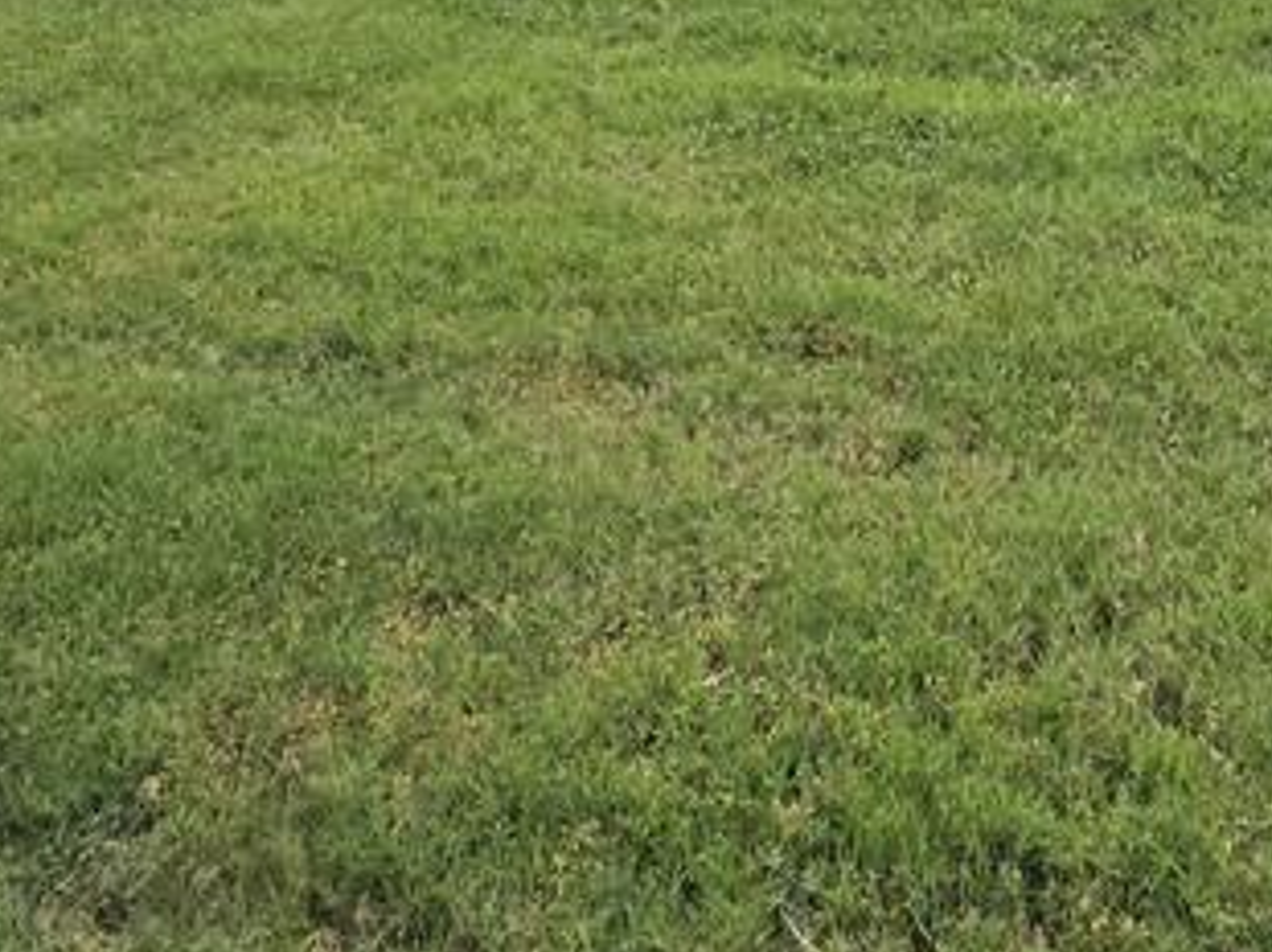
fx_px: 1579
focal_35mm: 43
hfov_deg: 41.2
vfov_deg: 23.6
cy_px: -607
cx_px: 1087
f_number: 2.2
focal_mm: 1.7
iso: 25
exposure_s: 1/2094
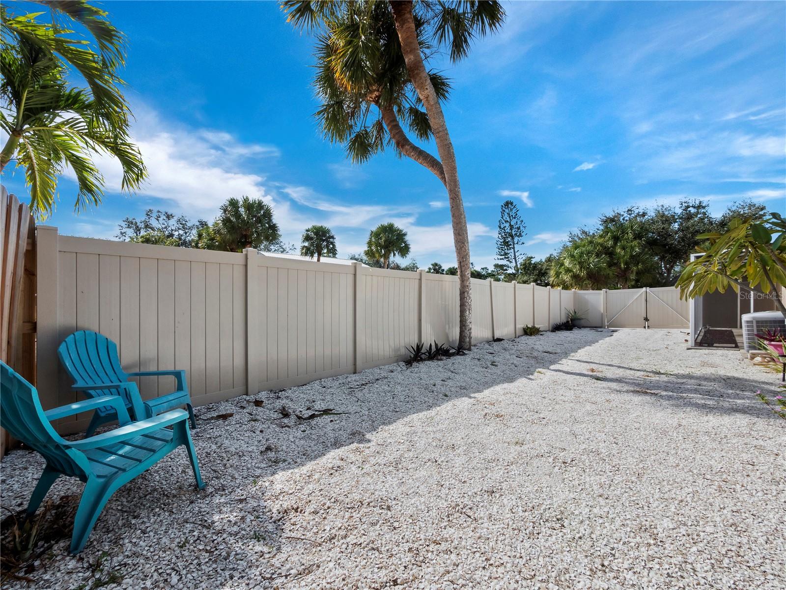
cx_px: 393
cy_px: 295
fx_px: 318
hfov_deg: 102.1
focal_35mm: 14
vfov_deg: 85.7
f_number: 11
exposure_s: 1/400
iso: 400
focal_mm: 7
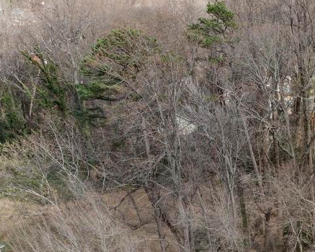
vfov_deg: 22.0
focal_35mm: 69
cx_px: 385
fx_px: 644
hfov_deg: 24.7
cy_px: 191
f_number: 5
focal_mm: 10.26
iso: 100
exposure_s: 1/200
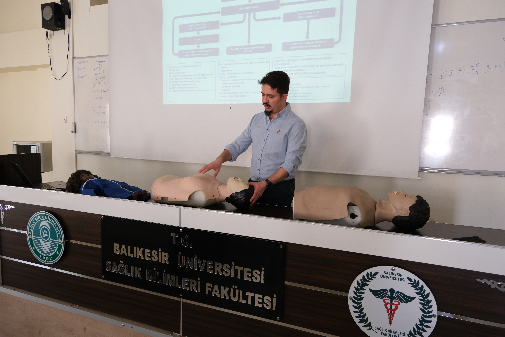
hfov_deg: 73.7
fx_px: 337
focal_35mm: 24
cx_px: 252
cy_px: 168
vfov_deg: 53.1
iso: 1250
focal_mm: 16
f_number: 4
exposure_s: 1/50
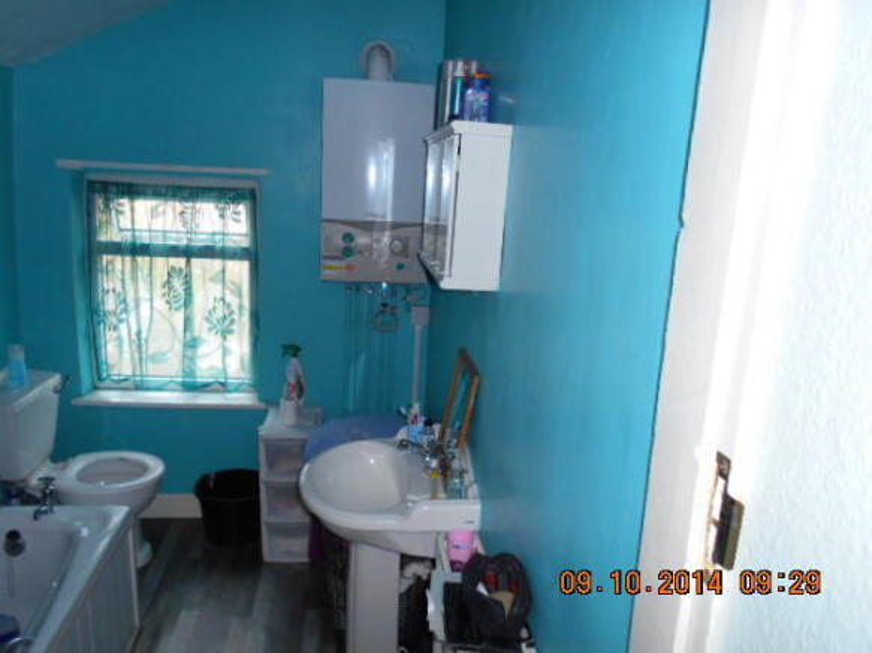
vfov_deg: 53.0
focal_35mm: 26
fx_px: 655
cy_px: 326
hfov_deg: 67.3
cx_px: 436
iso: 200
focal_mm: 4.6
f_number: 3.2
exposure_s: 1/25
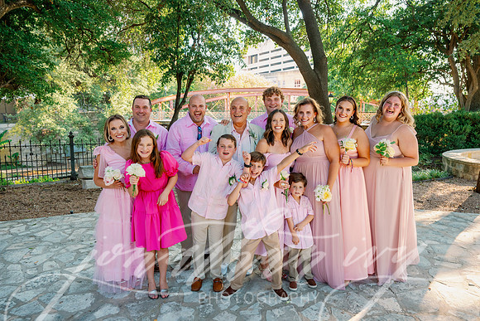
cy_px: 160
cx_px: 240
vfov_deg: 53.2
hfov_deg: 73.7
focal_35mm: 24
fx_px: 320
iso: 500
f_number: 4.5
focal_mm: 24
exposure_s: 1/200
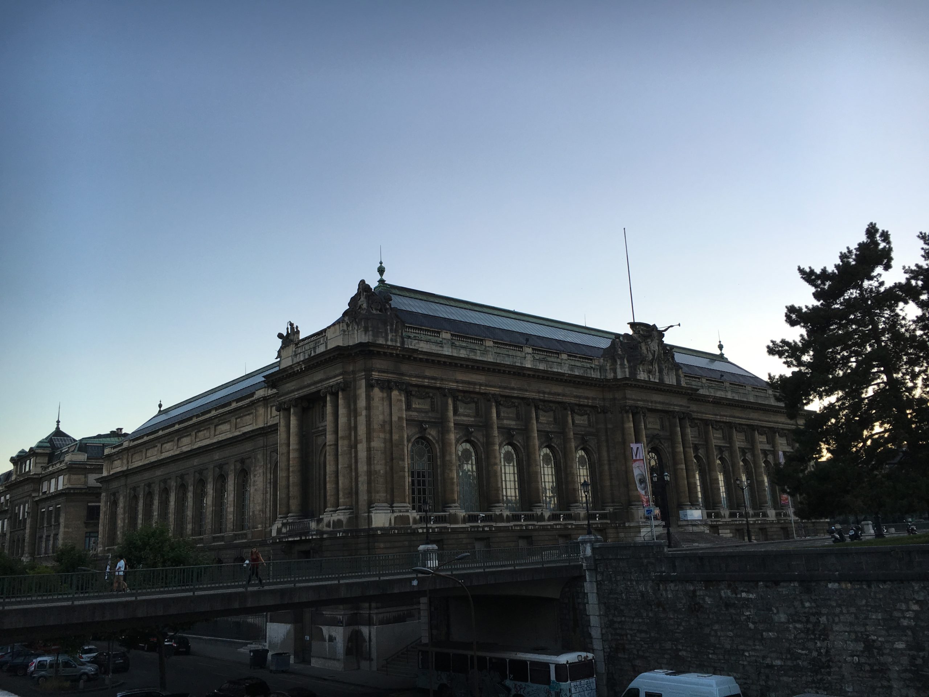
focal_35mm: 29
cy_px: 348
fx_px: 778
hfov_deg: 61.7
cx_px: 464
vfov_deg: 48.2
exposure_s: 1/185
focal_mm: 4.15
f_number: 2.2
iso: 25
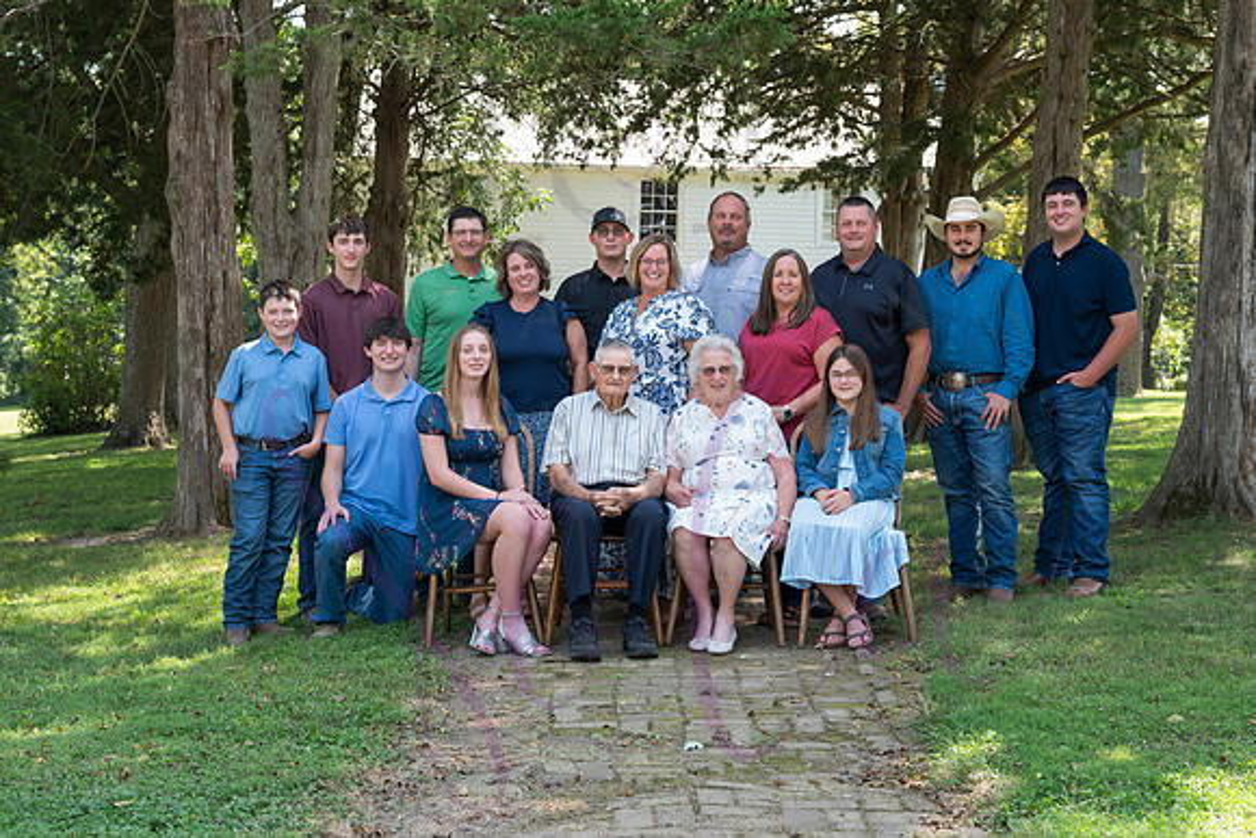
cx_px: 628
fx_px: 1884
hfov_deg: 36.9
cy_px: 419
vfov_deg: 25.1
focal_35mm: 54
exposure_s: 1/200
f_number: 5.6
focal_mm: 54
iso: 400
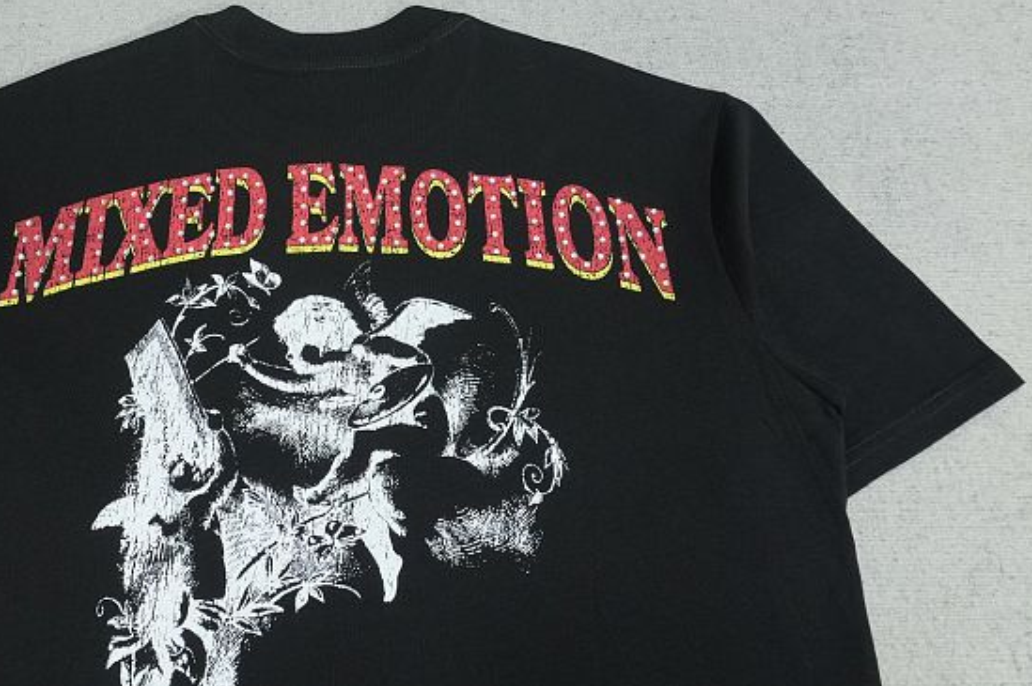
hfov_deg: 53.3
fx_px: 1002
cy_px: 193
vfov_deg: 37.1
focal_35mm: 35
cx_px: 335
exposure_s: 1/160
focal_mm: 16
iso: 1000
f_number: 8
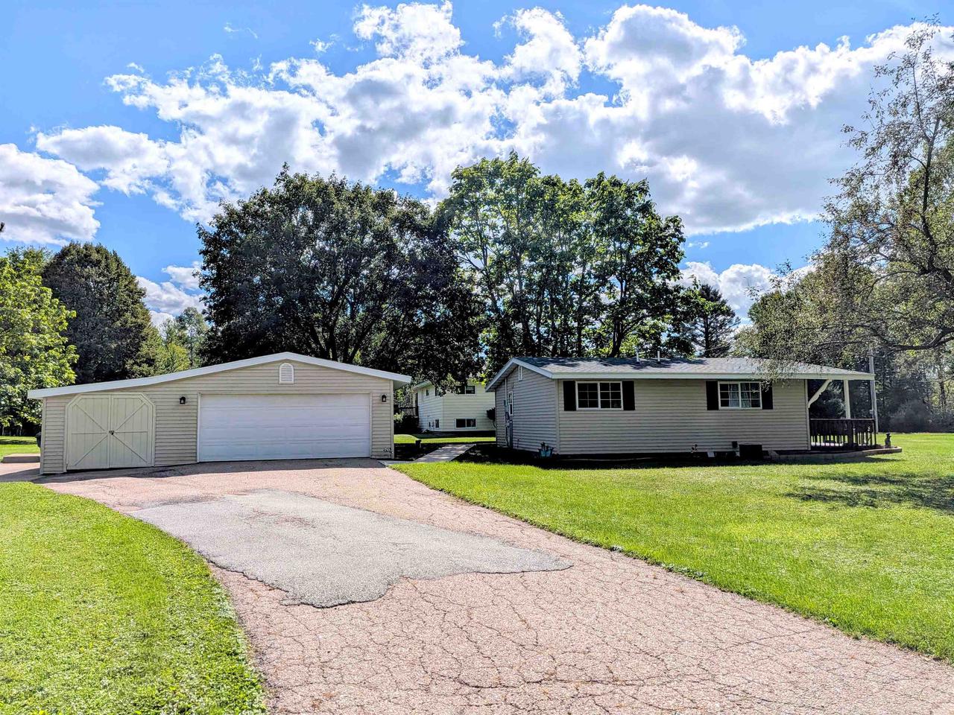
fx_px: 661
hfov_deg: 71.6
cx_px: 477
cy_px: 358
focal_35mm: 24
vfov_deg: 56.8
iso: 35
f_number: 1.7
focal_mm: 4.53
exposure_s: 1/5848
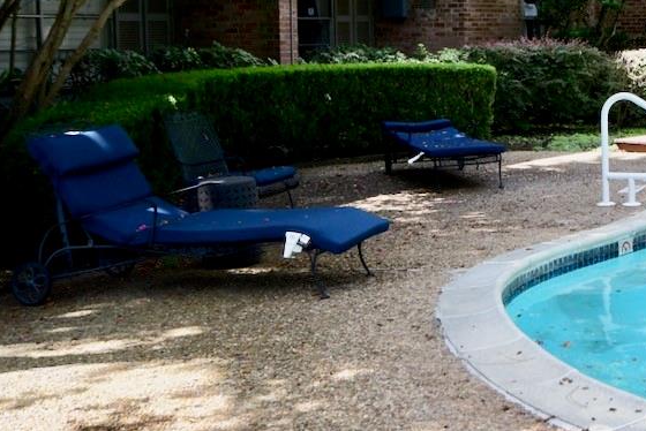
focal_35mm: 64
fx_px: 1149
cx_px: 699
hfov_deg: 28.7
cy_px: 77
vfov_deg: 21.0
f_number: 6.3
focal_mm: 19
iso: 500
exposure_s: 1/250
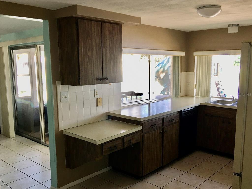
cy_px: 94
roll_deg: +0.3
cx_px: 126
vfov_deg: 48.2
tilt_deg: -6.3
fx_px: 211
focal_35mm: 29
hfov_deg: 61.7
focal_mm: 4.15
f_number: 2.2
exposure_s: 1/15
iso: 25
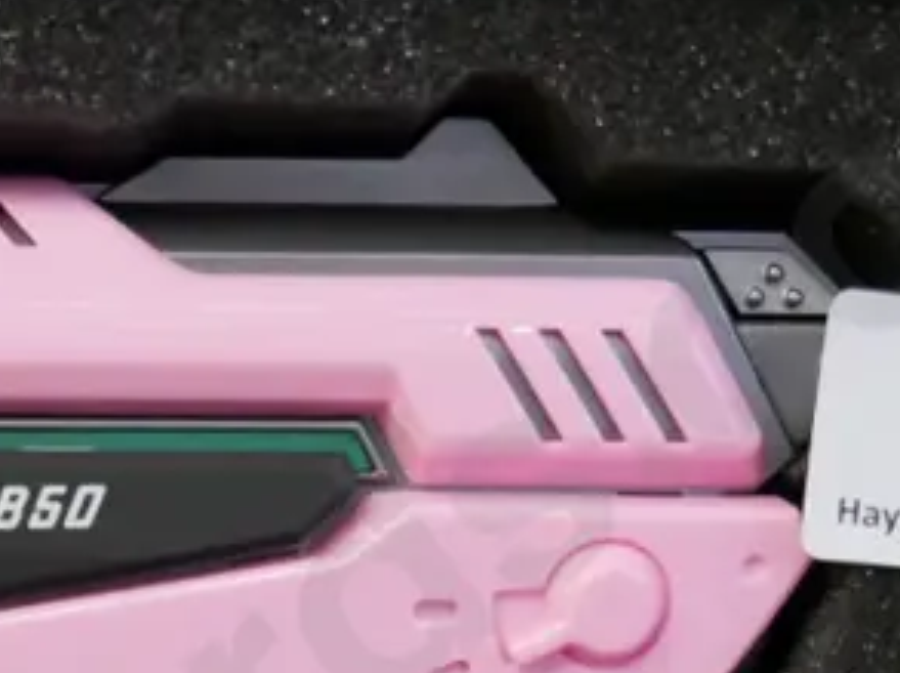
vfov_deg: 12.1
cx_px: 28
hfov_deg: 16.3
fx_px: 3090
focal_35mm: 119
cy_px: 876
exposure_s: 1/60
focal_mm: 17
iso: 2500
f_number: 3.8
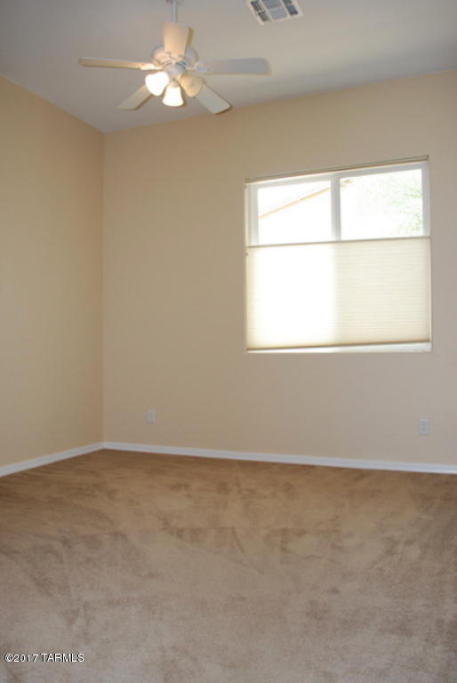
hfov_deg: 48.0
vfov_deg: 67.3
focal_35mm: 27
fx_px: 513
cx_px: 228
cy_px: 342
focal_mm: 18
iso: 200
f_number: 3.5
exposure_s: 1/60
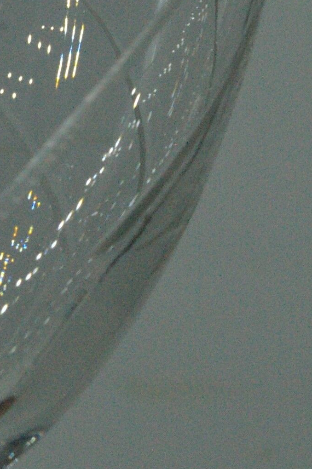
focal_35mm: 115
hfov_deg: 11.7
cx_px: -31
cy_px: 31
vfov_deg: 17.5
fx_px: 1498
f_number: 9.5
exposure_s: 1/750
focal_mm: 26
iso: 1600
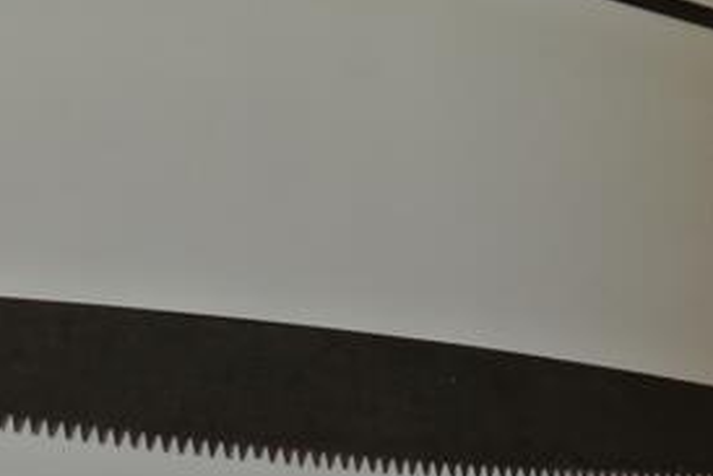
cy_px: 489
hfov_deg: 31.4
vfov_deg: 20.8
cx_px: 185
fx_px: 1248
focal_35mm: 63
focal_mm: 10
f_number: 3.5
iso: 800
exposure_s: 1/50
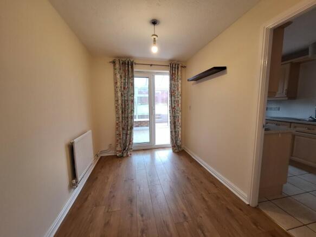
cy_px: 118
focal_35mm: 13
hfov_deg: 106.2
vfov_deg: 89.9
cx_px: 158
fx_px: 119
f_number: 2.2
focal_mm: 1.74
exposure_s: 1/50
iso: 100
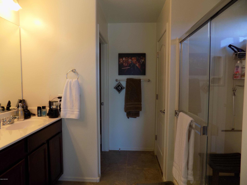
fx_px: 164
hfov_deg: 73.9
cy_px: 92
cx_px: 124
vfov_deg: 58.9
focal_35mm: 23
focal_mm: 4
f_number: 3.1
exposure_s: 1/40
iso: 80
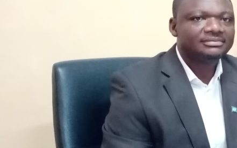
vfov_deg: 20.3
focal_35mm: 64
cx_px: 267
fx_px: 414
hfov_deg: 28.7
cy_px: 83
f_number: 1.8
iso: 1592
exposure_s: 1/14.3
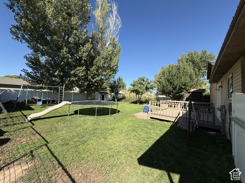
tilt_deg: +2.4
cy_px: 92
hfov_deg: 102.1
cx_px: 122
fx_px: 99
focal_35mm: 14
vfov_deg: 85.7
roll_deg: -2.3
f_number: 2.2
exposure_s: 1/1368
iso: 50
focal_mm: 2.22
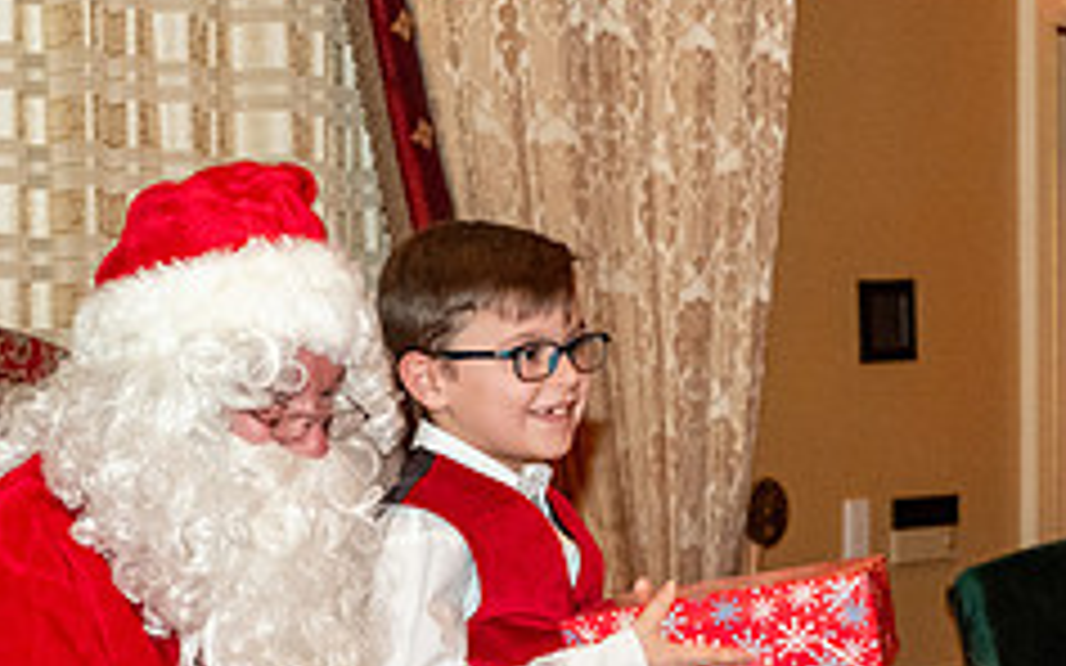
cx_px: 436
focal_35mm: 105
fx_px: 3050
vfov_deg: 12.3
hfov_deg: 19.8
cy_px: 695
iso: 2500
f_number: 3.2
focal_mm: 27.7
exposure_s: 1/125
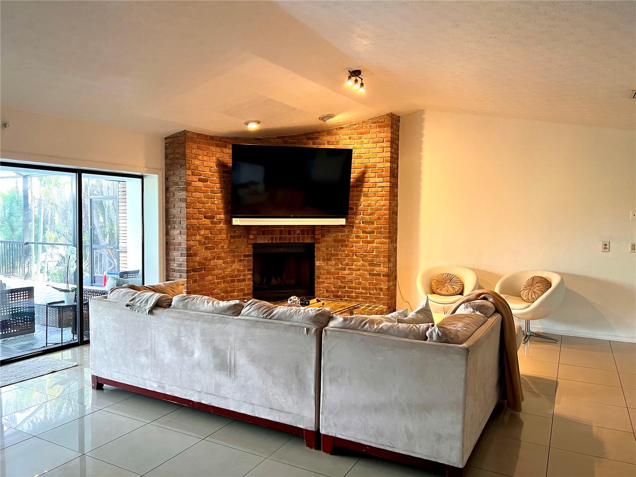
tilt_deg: -3.1
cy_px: 238
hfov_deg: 67.3
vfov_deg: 53.1
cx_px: 318
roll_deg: -0.6
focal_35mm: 26
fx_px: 478
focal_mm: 5.7
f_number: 1.5
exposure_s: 1/60
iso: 160
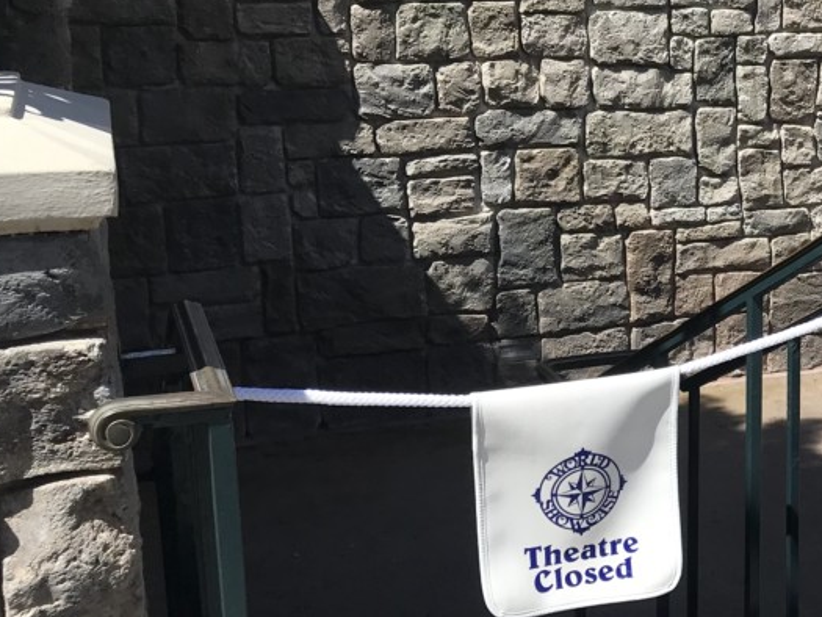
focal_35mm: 64
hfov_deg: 27.8
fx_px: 1520
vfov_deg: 22.9
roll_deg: -1.8
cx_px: 892
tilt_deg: -16.1
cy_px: 294
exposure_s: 1/2398
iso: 20
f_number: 1.8
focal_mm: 3.99
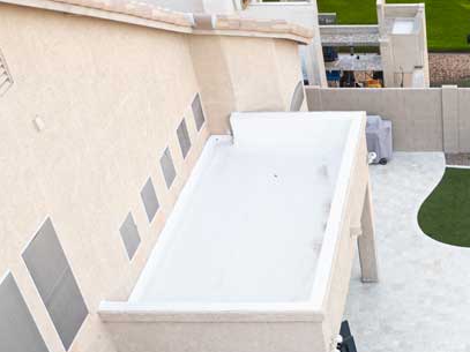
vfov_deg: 23.2
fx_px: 801
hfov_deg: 30.5
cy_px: 396
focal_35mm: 59
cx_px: 465
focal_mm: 6.72
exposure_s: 1/160
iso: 120
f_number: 1.7
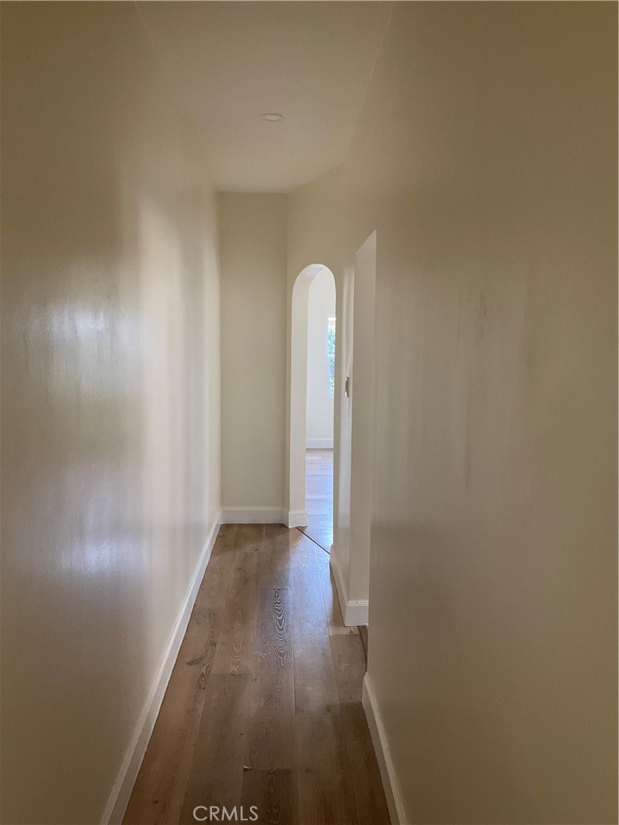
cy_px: 412
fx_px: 691
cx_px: 310
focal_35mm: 29
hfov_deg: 48.2
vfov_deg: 61.7
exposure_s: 1/60
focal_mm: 3
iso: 80
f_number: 1.8
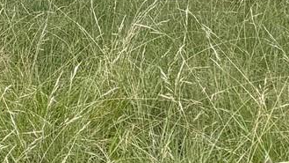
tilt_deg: -0.7
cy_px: -252
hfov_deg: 11.9
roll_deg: -1.1
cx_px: -276
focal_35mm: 163
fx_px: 1249
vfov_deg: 7.0
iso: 100
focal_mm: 6.76
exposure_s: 1/2232
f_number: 1.78
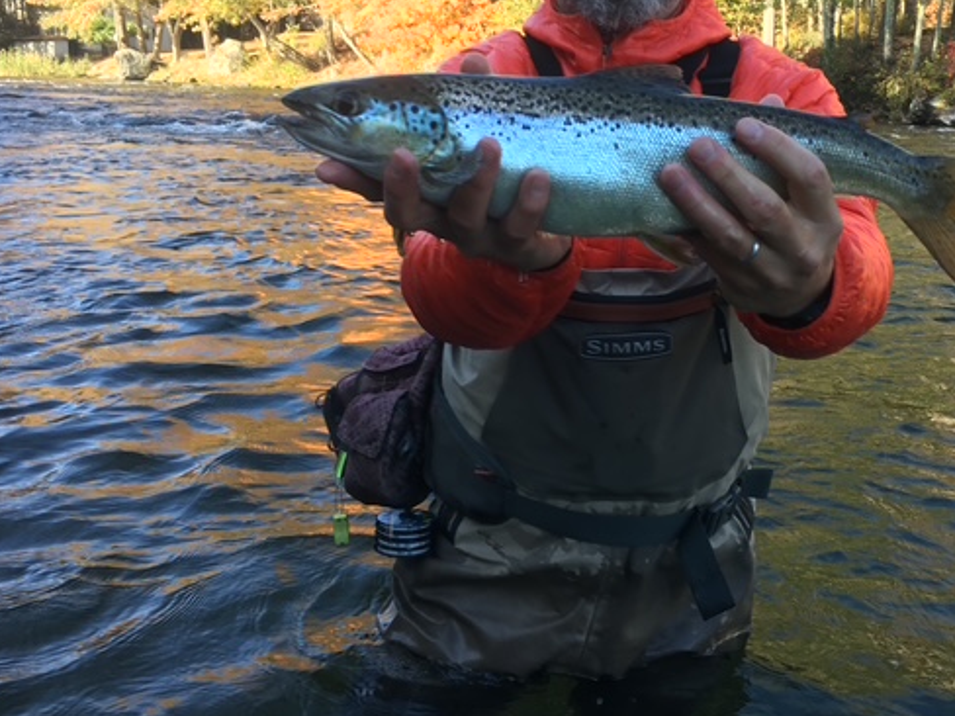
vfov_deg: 37.5
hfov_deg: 48.4
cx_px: 613
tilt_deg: -8.3
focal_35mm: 38
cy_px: 266
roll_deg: +1.9
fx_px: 1048
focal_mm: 4.15
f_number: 2.2
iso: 25
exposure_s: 1/120
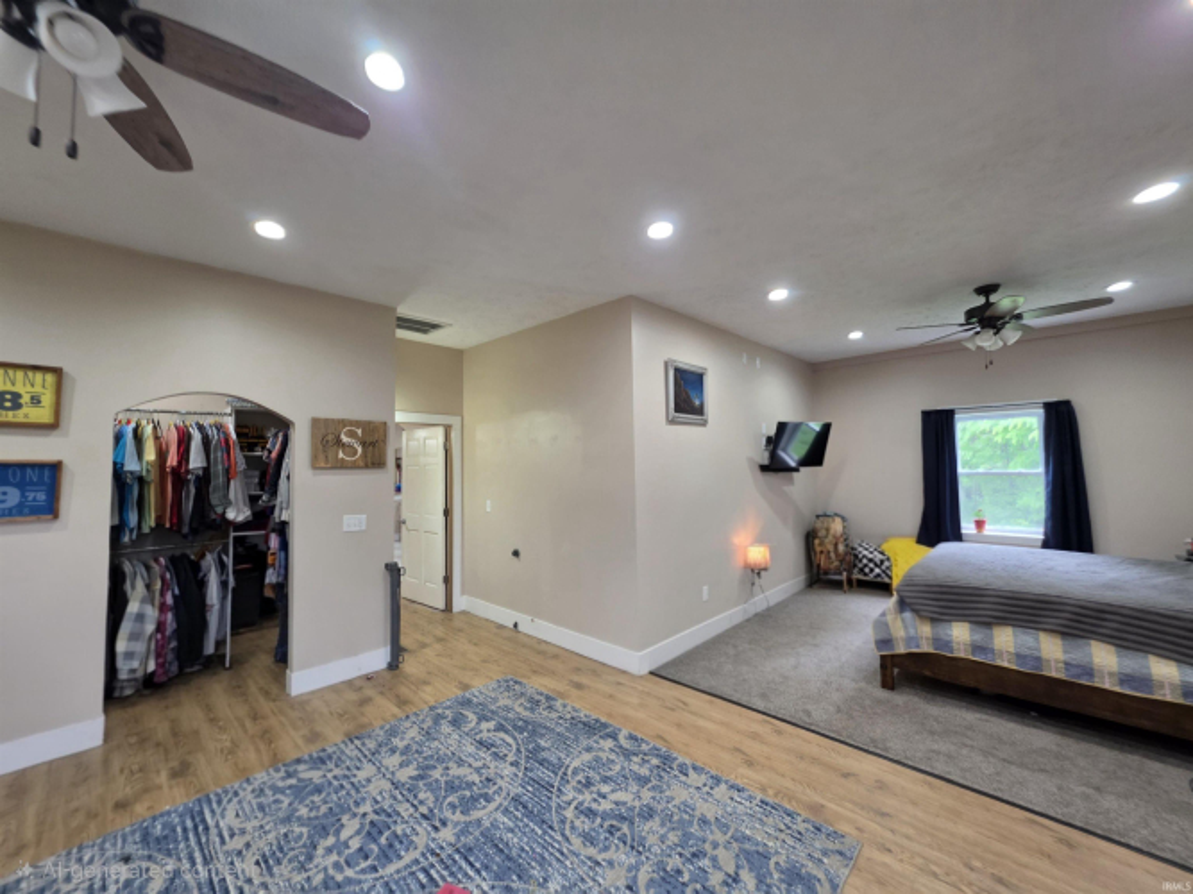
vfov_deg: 89.9
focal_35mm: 13
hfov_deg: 106.2
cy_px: 447
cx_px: 596
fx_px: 448
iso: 160
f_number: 1.9
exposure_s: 1/60.2
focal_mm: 2.2
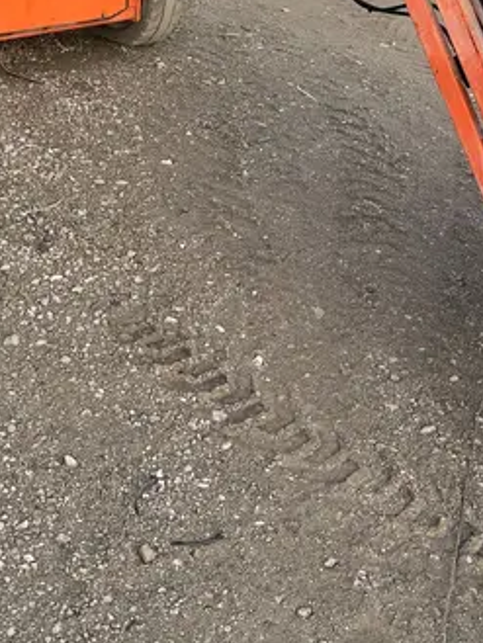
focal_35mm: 58
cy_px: 81
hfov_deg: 25.1
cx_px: 154
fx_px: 1078
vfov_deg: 31.8
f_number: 1.6
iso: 50
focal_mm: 5.1
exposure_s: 1/331
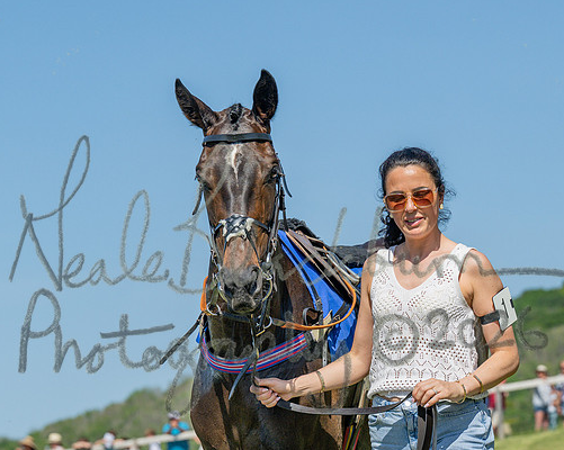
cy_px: 220
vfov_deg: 9.8
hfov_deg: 12.3
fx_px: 2619
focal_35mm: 157
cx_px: 231
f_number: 4.5
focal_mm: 83
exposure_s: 1/2500
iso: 200
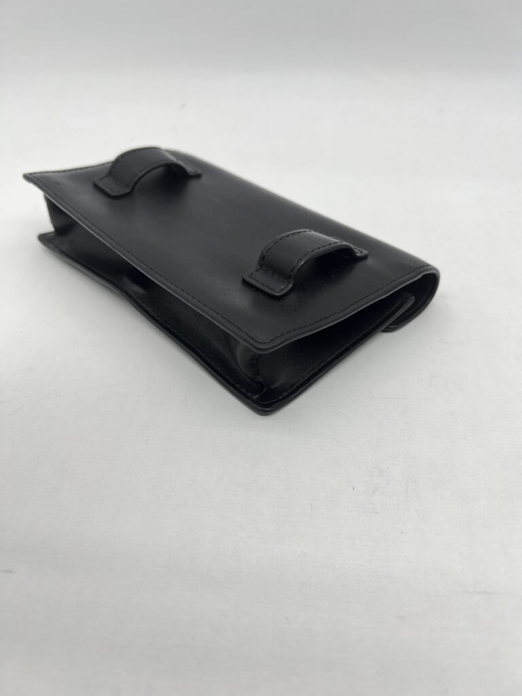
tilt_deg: -39.1
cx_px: 261
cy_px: 348
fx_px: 523
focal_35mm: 26
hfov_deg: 53.1
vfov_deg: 67.3
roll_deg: +0.6
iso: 40
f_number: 1.5
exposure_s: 1/173
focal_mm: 5.7
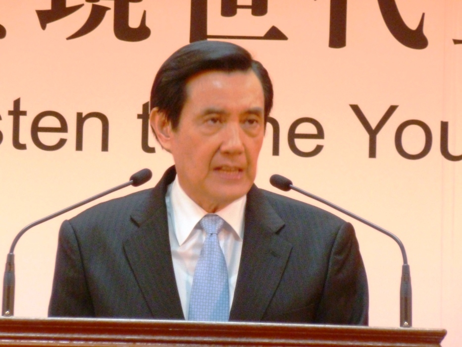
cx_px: 231
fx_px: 5326
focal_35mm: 399
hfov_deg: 5.0
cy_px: 174
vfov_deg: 3.7
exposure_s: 1/15
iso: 500
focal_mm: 49.2
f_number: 4.9
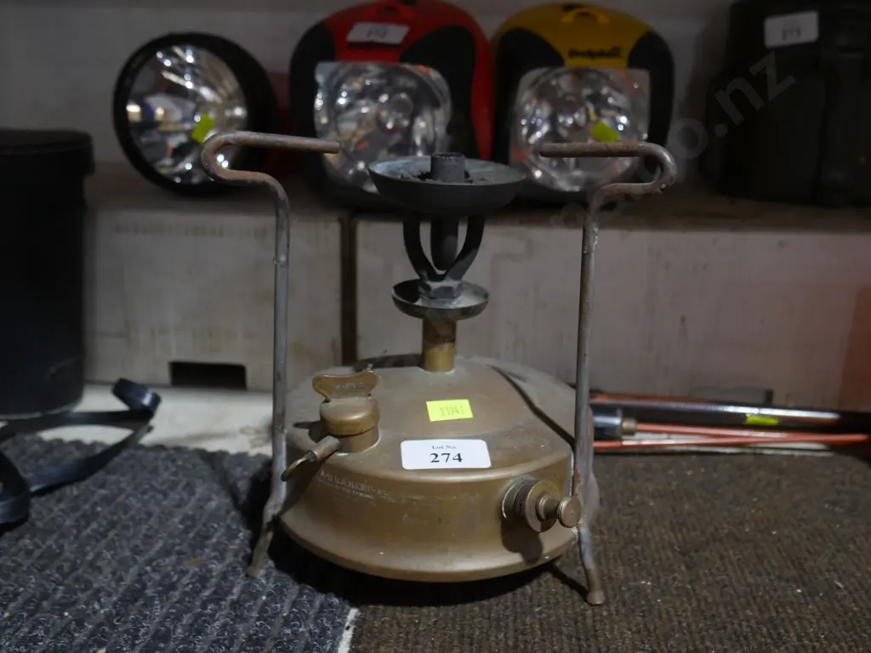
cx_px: 436
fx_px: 856
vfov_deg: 41.8
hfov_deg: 54.0
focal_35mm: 34
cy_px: 326
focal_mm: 17
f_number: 4
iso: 640
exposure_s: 1/60
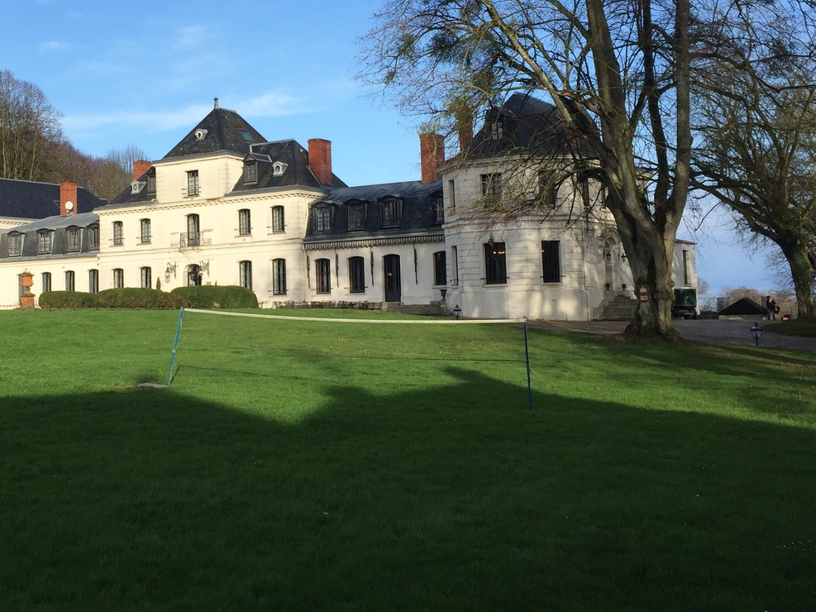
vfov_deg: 30.7
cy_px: 218
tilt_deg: +5.8
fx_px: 1108
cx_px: 239
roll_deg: +1.4
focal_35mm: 47
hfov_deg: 39.7
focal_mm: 4.15
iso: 32
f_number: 2.2
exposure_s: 1/1041
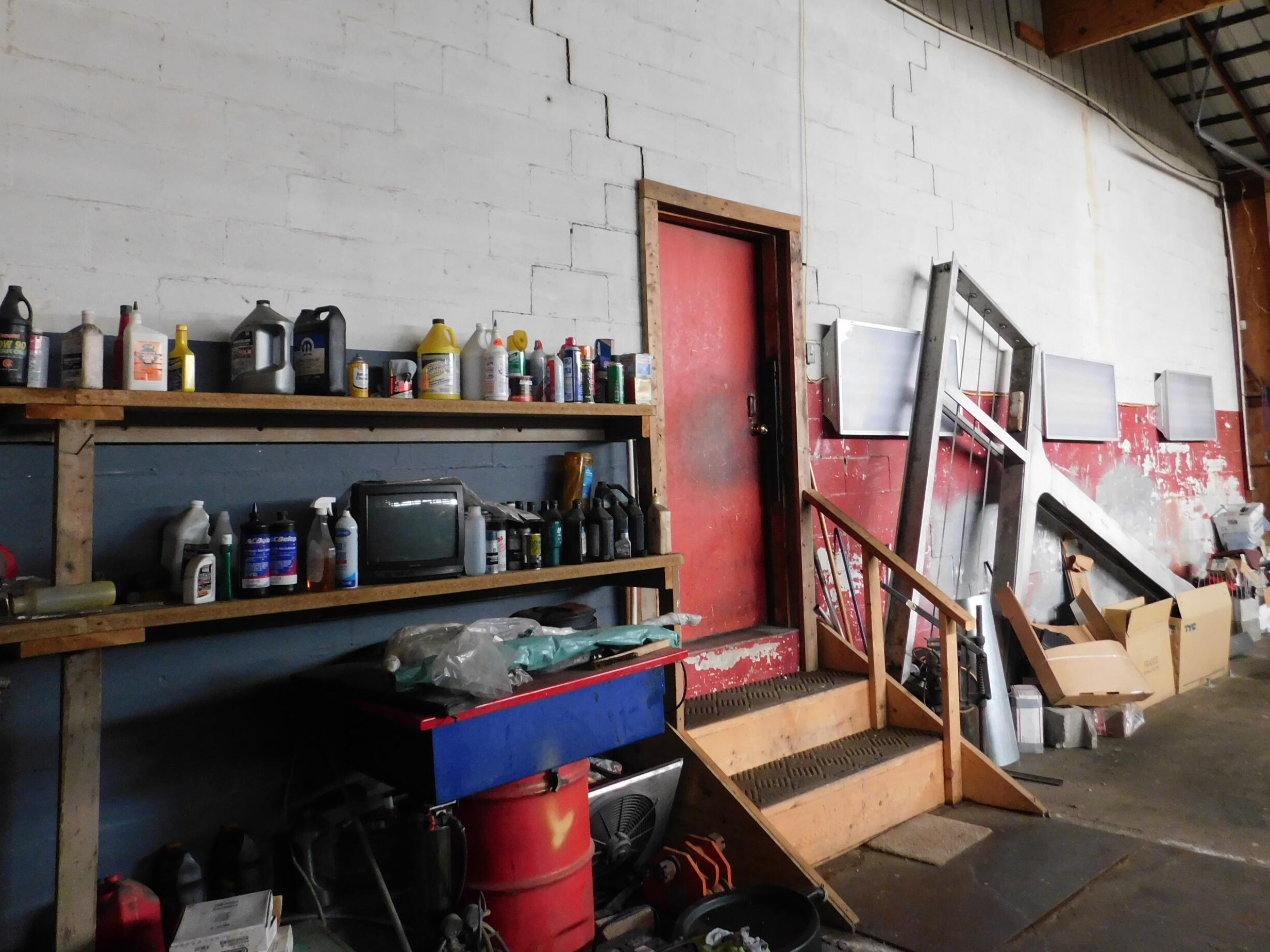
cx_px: 696
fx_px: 1027
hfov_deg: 63.3
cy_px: 391
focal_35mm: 28
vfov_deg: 49.5
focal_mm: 4
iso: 360
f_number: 3
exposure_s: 1/30
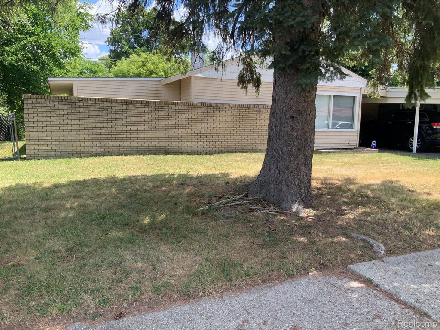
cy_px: 165
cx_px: 220
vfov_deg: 48.2
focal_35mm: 29
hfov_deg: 61.7
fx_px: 369
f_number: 1.8
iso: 16
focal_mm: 3
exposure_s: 1/478
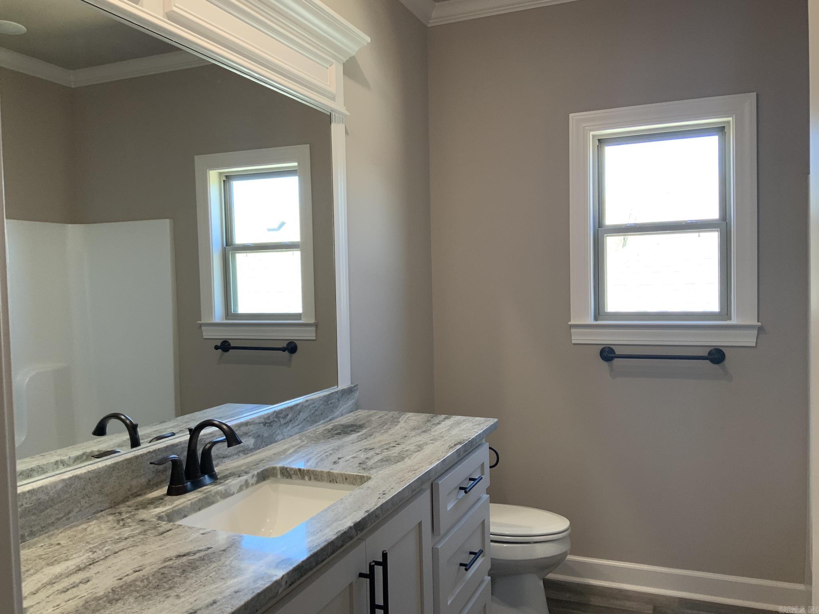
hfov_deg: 61.7
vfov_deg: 48.2
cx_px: 410
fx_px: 686
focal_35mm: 29
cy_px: 307
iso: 64
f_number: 1.8
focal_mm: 3
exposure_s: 1/60
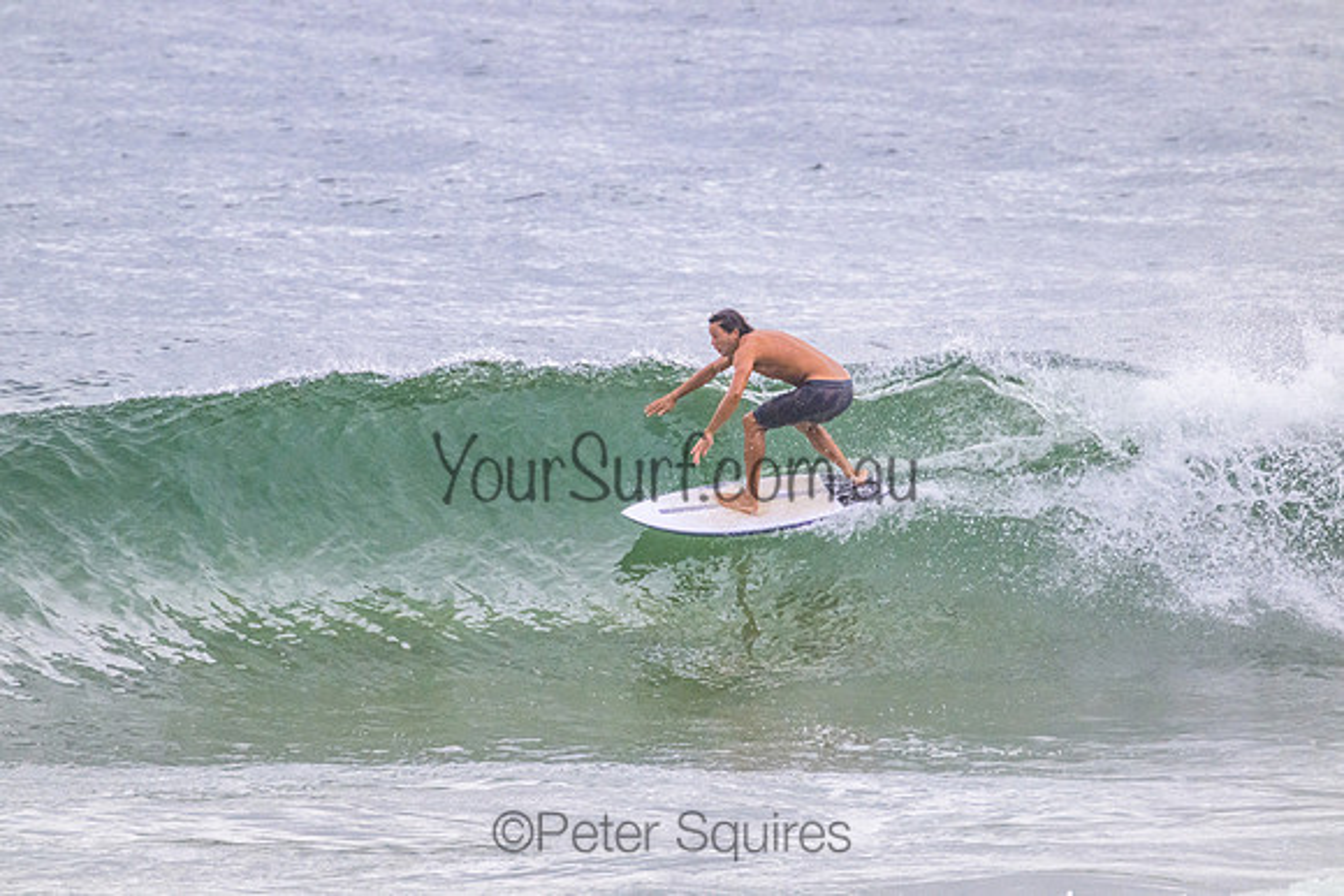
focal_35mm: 800
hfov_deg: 2.6
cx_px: 672
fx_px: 29872
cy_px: 448
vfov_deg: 1.7
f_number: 11
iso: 5000
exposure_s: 1/2000
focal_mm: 800
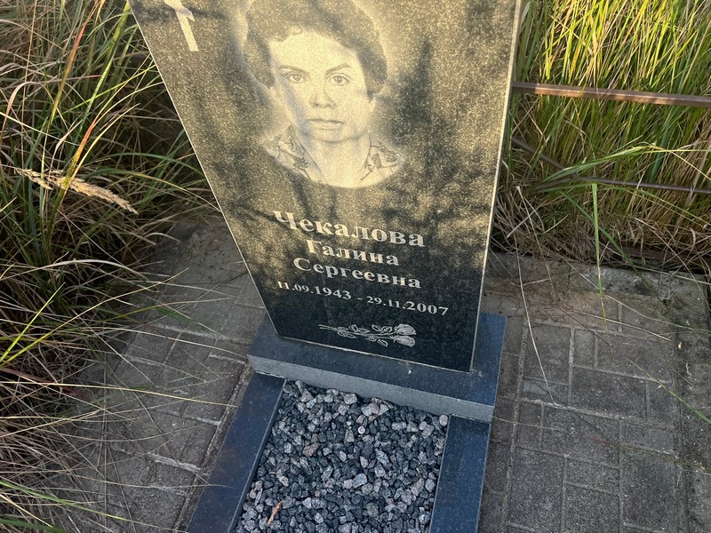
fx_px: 534
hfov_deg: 67.3
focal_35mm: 26
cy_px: 266
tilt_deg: -57.7
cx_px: 356
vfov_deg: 53.1
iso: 50
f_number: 1.5
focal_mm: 5.7
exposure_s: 1/924
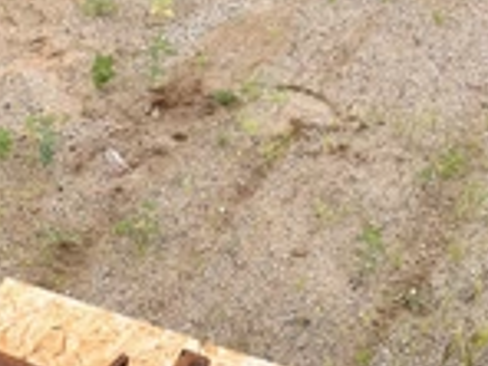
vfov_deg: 22.4
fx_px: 916
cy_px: 260
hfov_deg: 28.1
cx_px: 7
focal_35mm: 65
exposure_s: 1/722
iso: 80
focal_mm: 6.76
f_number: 1.78
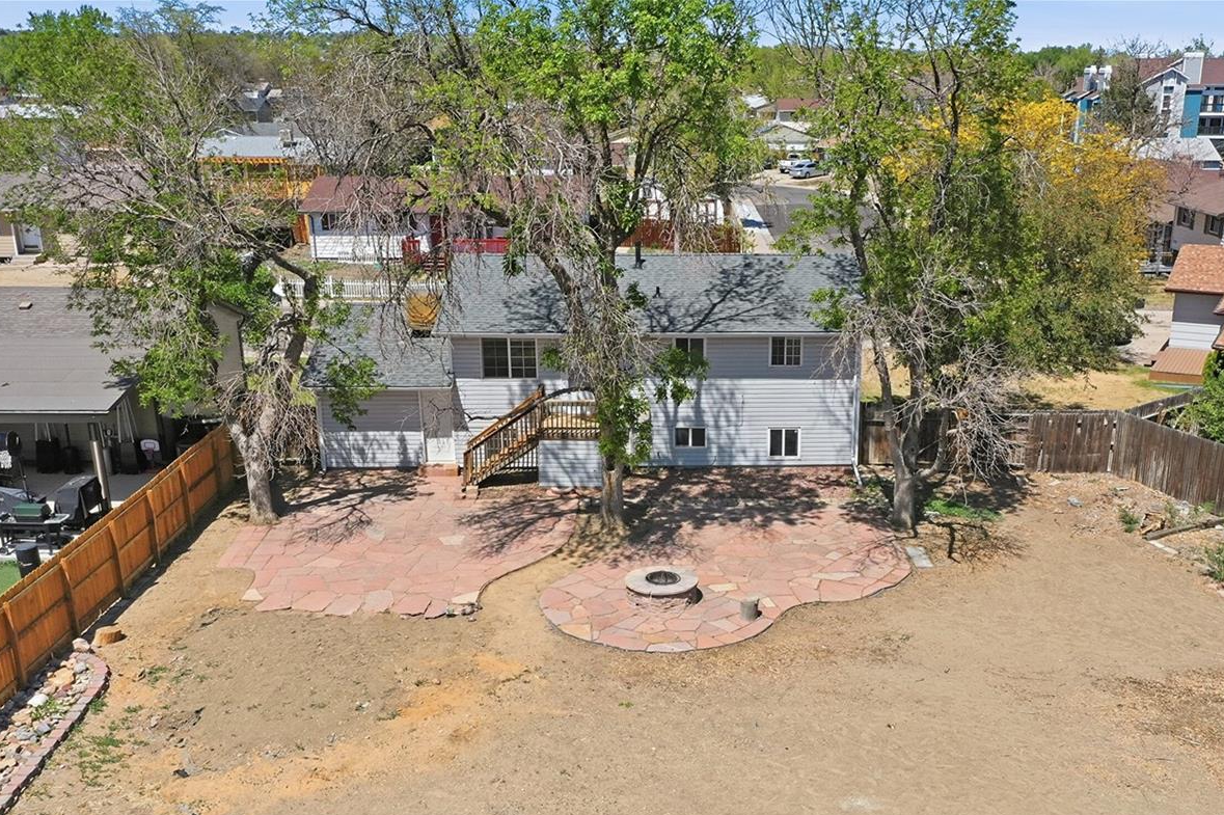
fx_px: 1291
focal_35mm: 38
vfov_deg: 34.7
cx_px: 702
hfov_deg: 50.5
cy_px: 552
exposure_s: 1/640
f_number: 6.3
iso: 100
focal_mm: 10.3
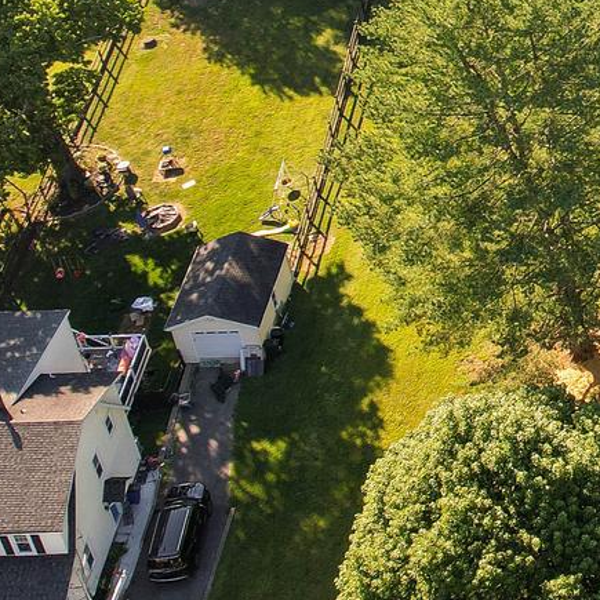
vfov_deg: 19.2
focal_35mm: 88
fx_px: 1726
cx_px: 847
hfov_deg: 18.0
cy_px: -1
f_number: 2.8
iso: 100
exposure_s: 1/160
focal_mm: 8.38
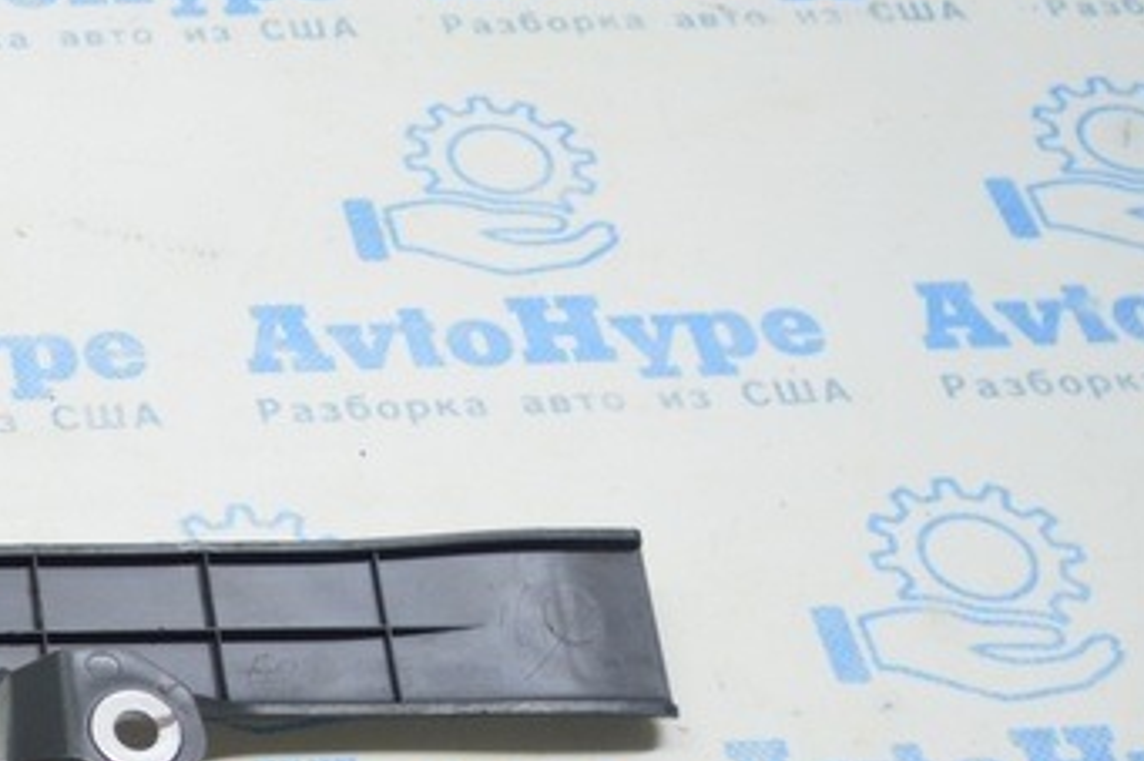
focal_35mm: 90
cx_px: -446
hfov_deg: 20.2
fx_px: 2858
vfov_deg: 14.9
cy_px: 773
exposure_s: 1/40
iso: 400
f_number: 3.5
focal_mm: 20
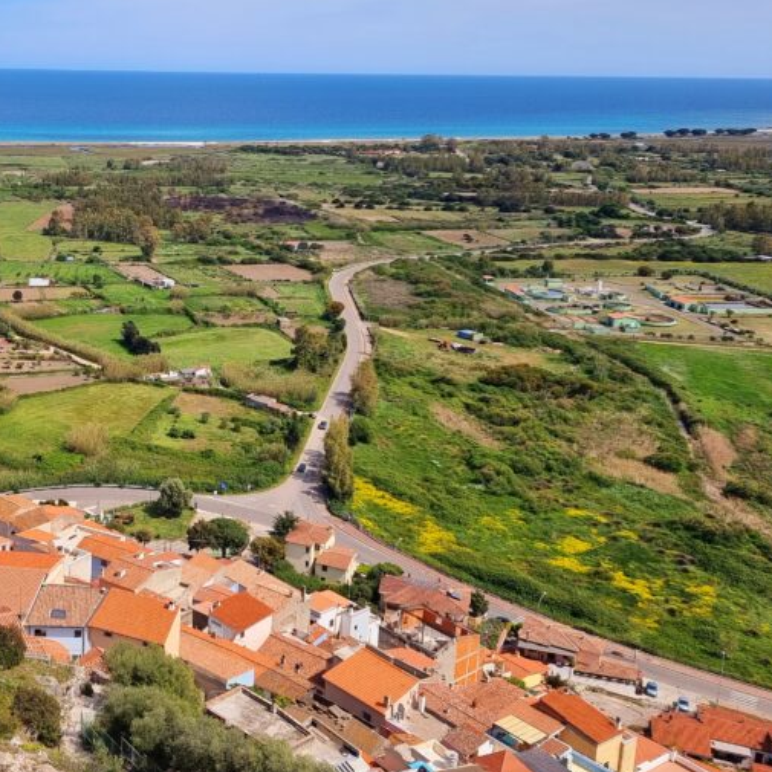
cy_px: 280
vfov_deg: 38.9
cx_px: 60
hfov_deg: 36.4
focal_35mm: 43
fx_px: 1085
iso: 50
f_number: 1.8
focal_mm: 6.7
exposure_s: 1/1429
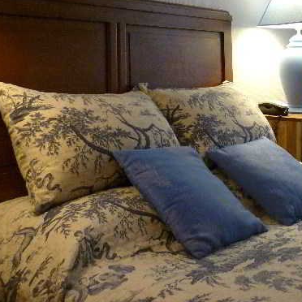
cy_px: 66
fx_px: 582
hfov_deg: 29.0
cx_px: 179
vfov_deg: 28.5
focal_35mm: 59
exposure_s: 1/30
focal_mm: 5.5
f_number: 2.8
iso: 320
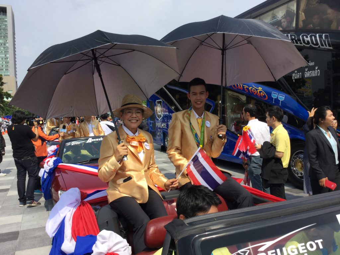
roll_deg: +1.6
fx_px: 304
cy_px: 128
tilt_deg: -4.3
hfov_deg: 58.4
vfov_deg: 45.4
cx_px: 170
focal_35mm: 31
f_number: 2.4
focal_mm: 3.3
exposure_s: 1/1335
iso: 25
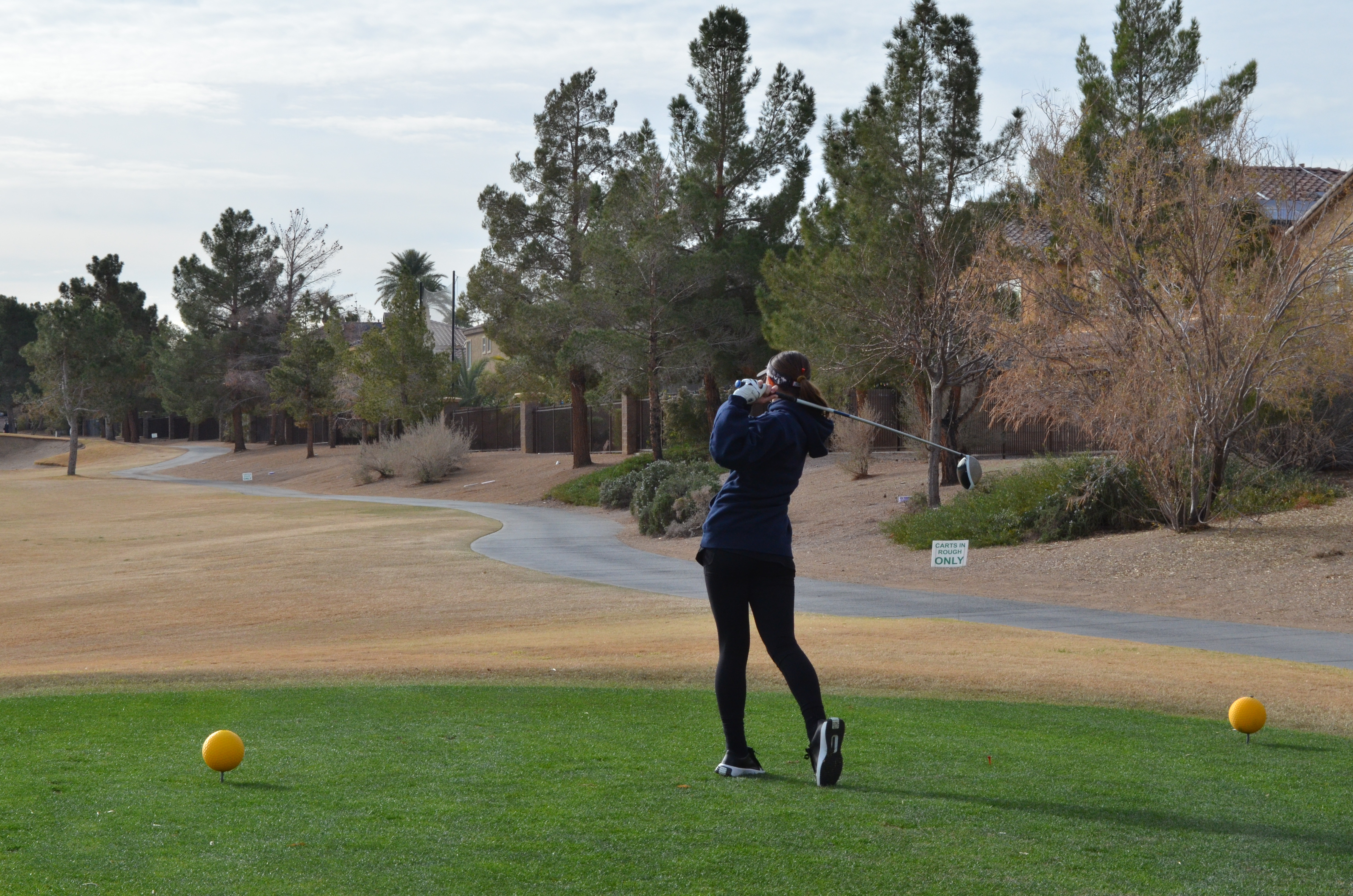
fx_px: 2700
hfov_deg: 28.1
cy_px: 448
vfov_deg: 18.8
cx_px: 676
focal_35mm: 72
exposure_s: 1/800
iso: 800
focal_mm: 48
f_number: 14
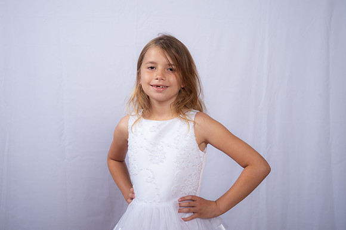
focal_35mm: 62
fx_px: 596
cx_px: 173
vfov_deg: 21.9
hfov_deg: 32.4
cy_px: 115
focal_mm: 62
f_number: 7.1
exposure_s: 1/160
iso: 250
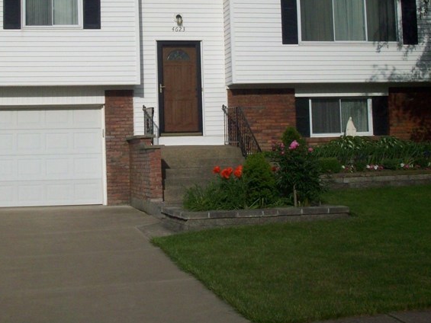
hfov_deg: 28.9
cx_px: 165
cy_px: 97
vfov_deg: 21.8
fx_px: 834
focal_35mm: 67
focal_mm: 6.2
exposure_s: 1/1401
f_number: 5.6
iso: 80
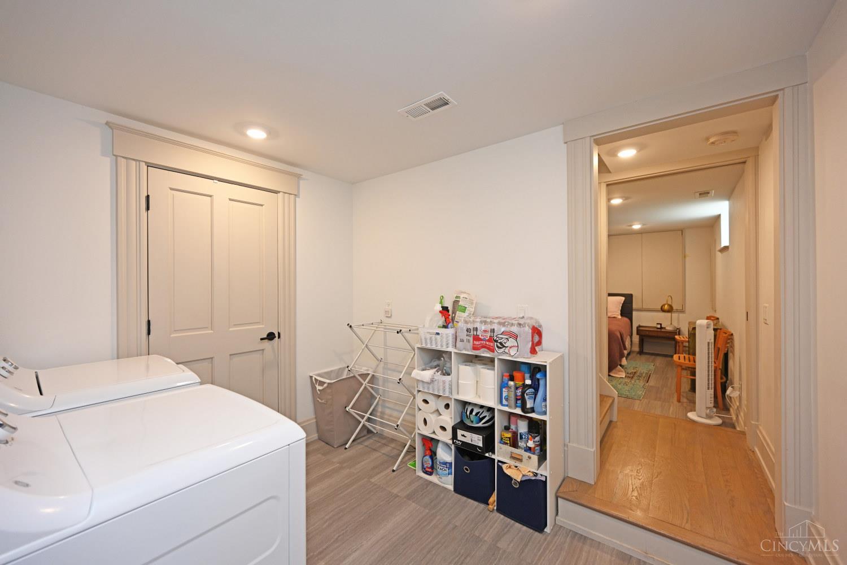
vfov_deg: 81.2
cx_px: 424
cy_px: 282
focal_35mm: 14
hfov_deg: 104.3
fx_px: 329
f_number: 4
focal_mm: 14
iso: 500
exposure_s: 1/60
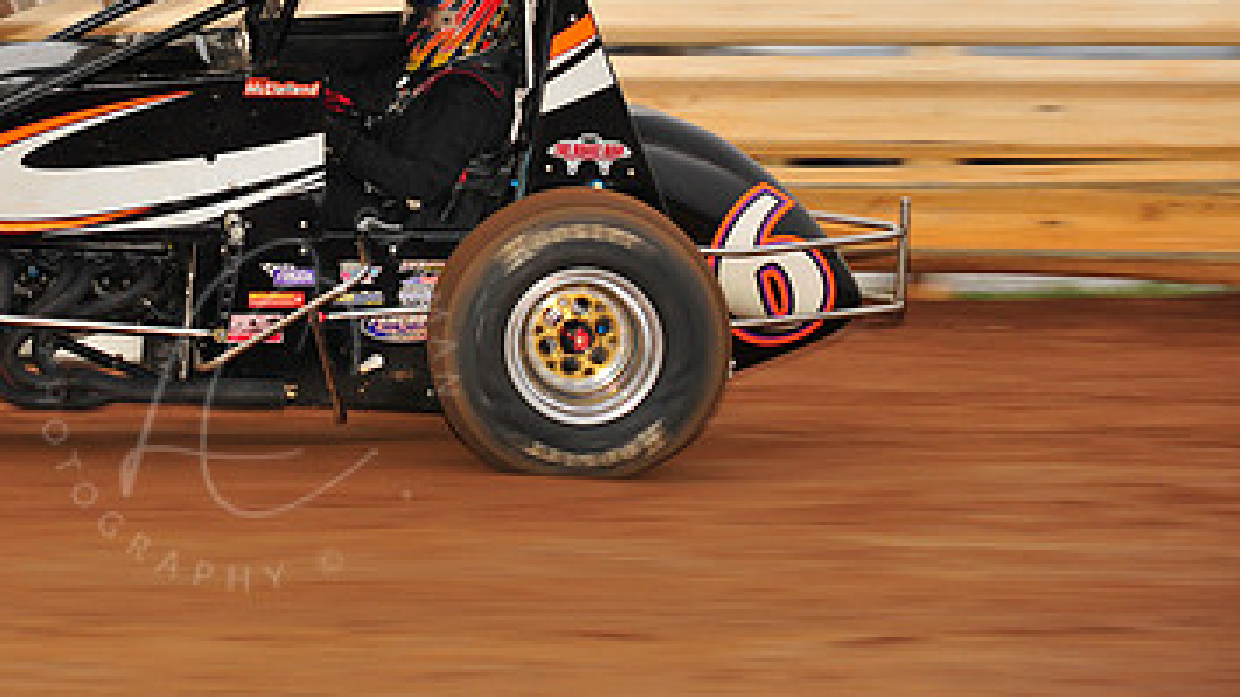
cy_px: 56
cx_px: 245
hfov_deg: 7.4
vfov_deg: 4.2
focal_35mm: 292
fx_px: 9599
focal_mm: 170
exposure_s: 1/320
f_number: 7.1
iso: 1000
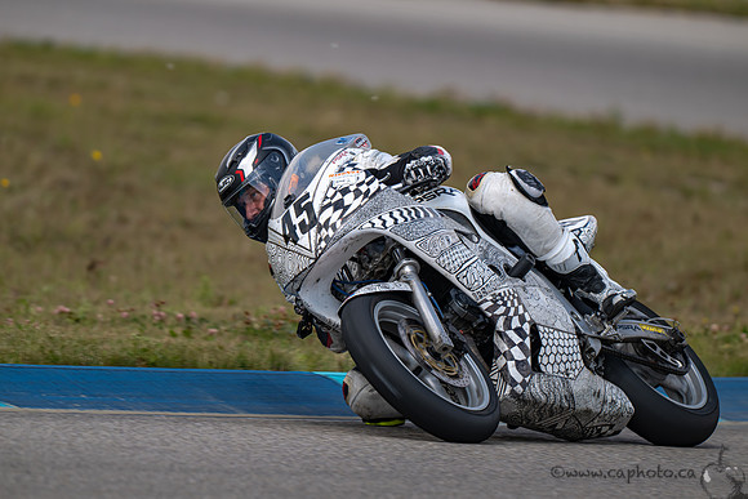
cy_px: 250
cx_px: 374
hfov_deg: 3.4
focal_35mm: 600
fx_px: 12469
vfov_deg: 2.3
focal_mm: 600
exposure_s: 1/800
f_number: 6.3
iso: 180
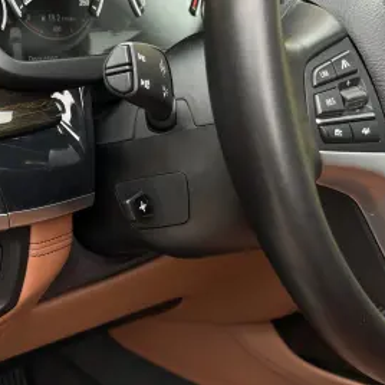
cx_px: 148
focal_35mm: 57
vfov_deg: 30.0
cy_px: 192
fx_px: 717
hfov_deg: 29.9
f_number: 1.78
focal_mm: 6.76
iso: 160
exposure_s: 1/236
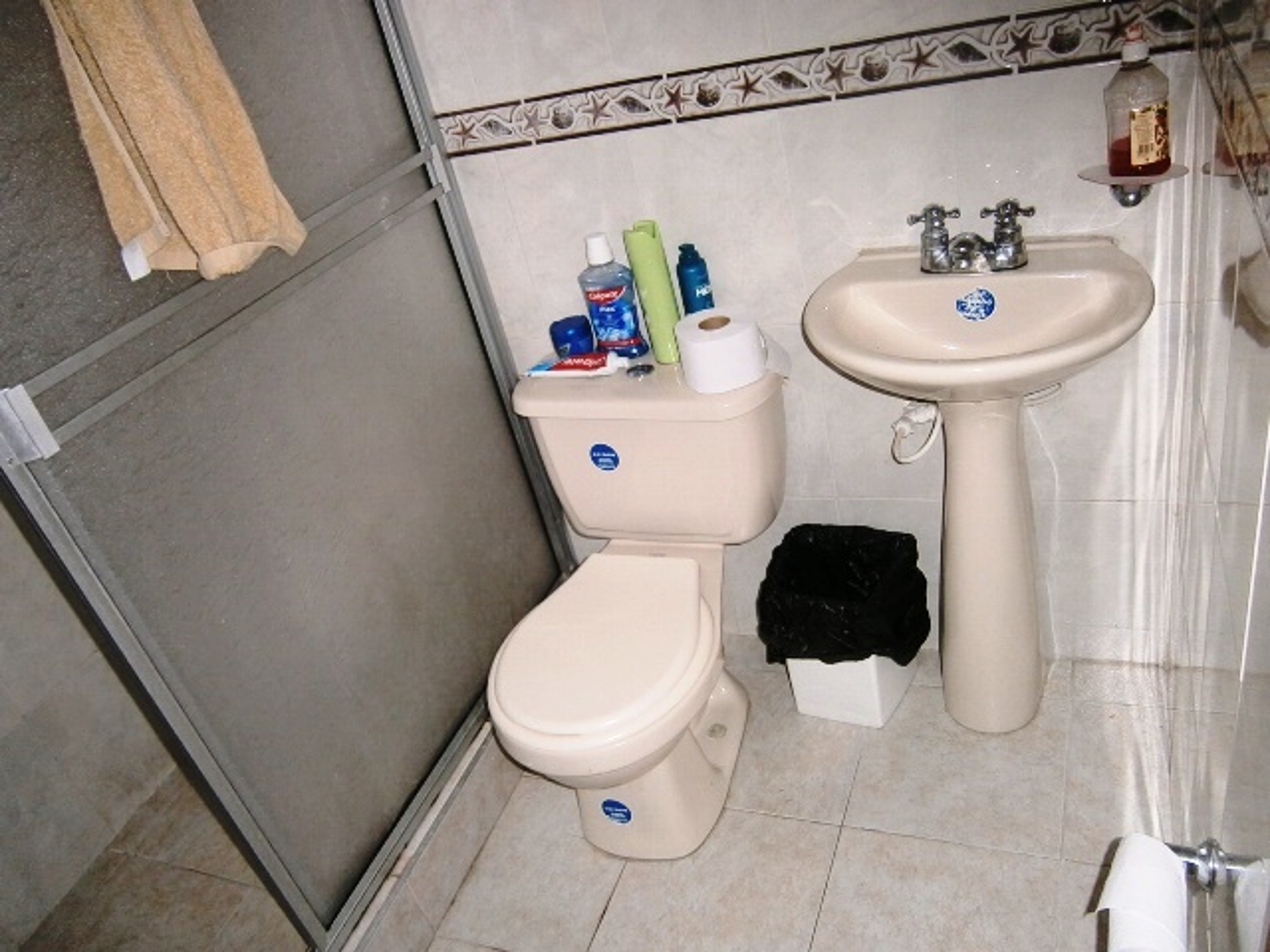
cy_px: 476
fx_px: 954
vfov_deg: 53.1
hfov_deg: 67.3
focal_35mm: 26
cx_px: 635
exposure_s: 1/30
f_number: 2.8
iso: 125
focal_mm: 4.7
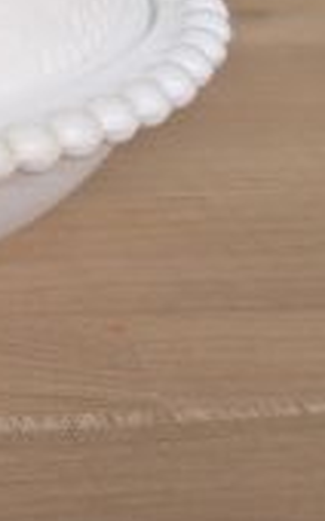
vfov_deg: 24.3
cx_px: -248
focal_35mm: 75
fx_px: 1065
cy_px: -141
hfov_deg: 15.2
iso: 160
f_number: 1.68
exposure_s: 1/30
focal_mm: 6.9
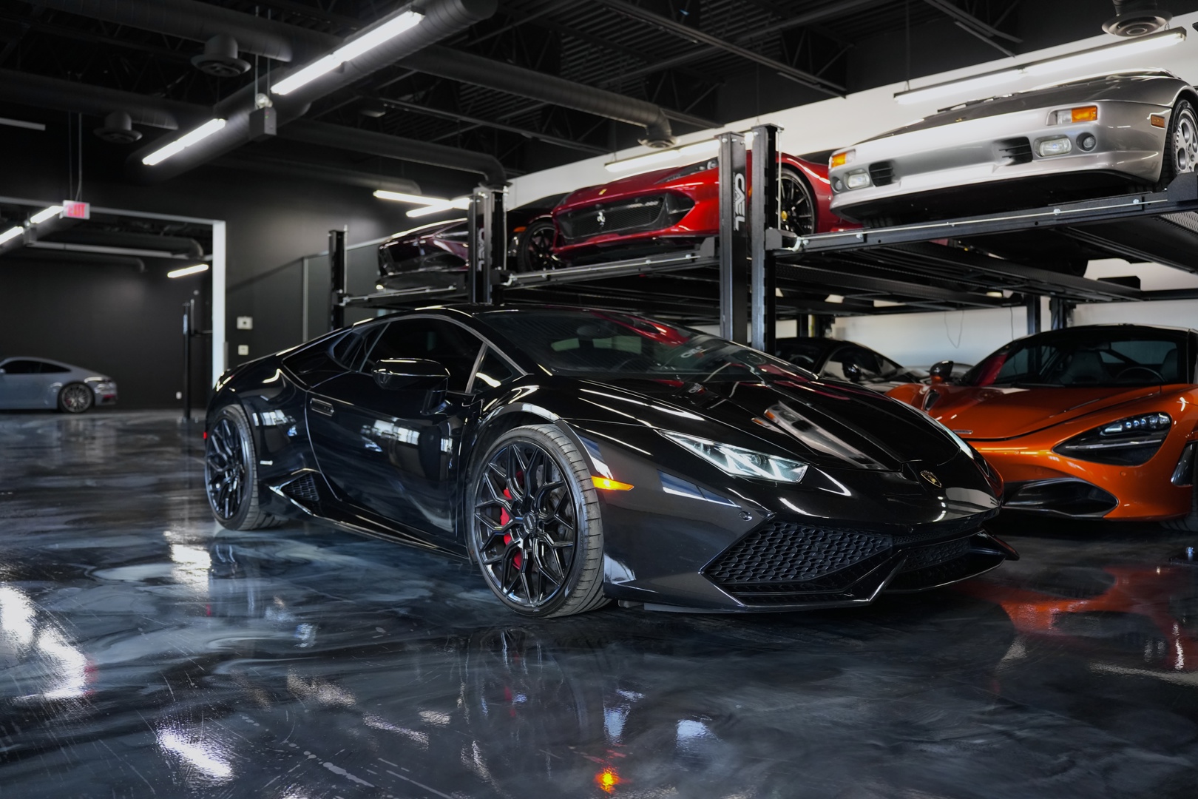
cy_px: 400
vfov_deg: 46.4
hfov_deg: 65.5
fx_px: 932
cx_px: 599
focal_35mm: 28
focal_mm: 28
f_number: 2.8
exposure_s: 1/160
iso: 3200
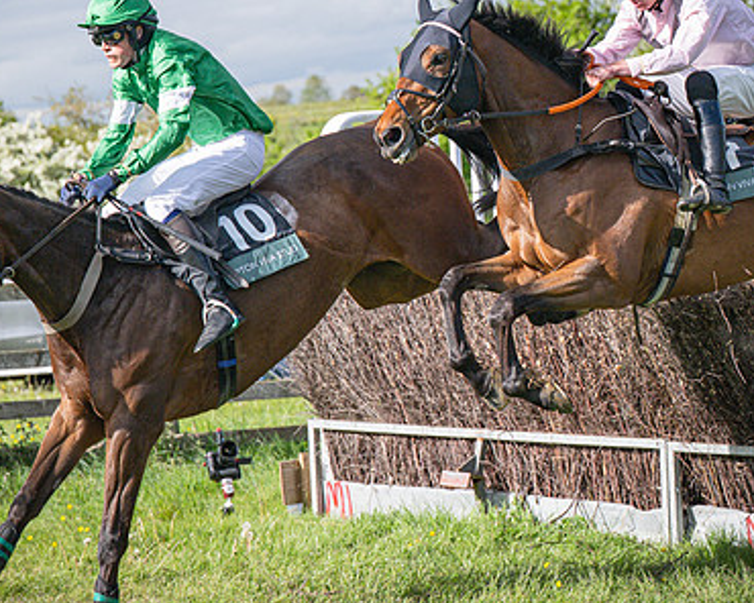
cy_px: 228
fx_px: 4017
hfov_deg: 10.7
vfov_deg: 8.6
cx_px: 380
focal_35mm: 180
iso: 400
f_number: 4
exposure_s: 1/3200
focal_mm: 70
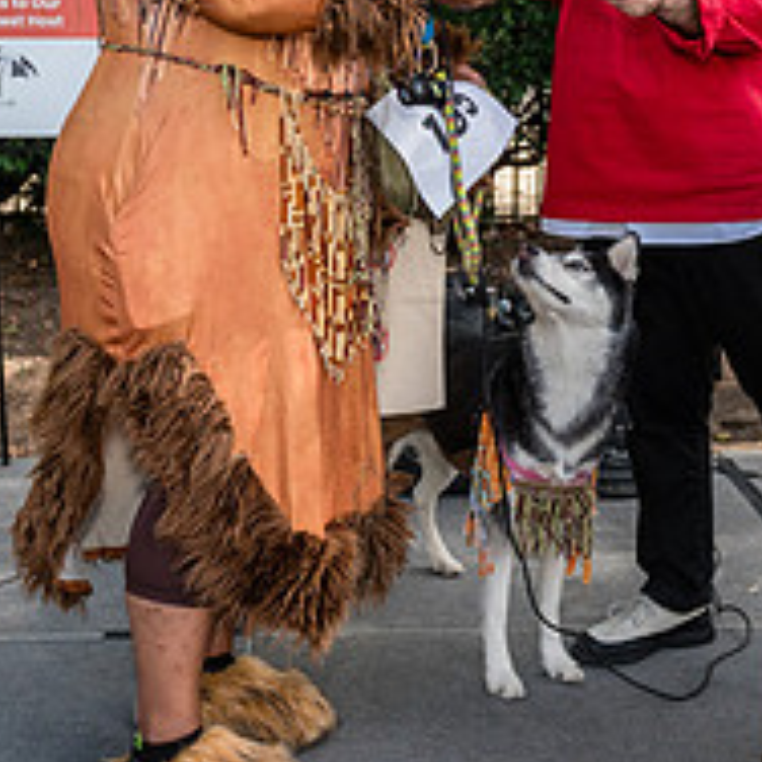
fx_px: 1644
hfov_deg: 26.1
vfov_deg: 25.6
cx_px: 396
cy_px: 135
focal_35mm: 66
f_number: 4
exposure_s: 1/1000
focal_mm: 24
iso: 1000
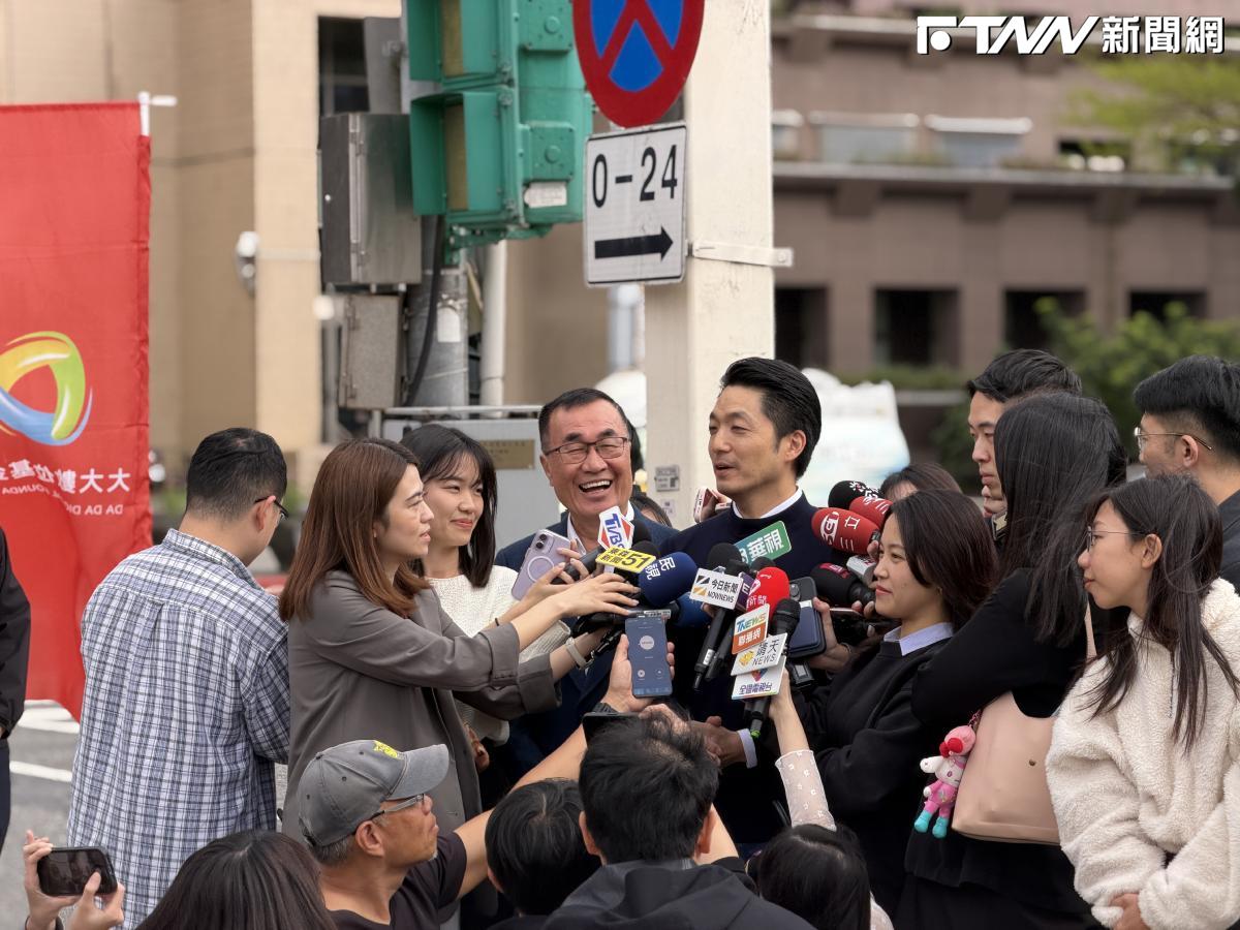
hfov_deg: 19.6
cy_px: 465
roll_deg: +0.8
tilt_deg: -0.8
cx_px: 620
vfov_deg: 14.8
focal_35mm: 100
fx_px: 3582
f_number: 2.8
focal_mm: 16.89
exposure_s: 1/468
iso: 50
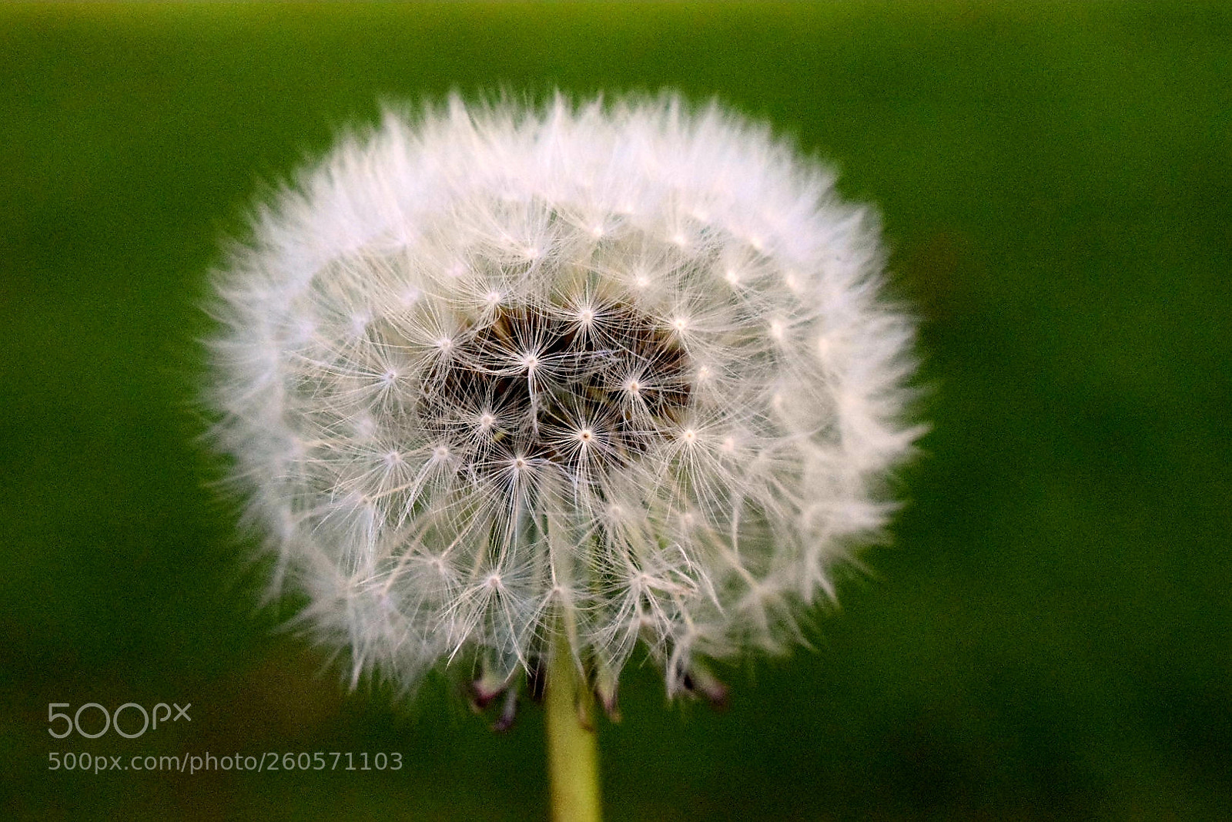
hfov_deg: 24.6
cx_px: 616
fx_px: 2823
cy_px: 411
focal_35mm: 82
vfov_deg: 16.6
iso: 12800
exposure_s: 1/4000
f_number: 9
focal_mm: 55
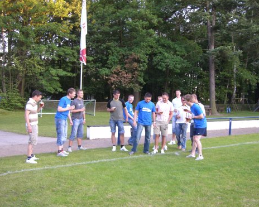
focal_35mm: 40
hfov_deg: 45.8
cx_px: 137
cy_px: 103
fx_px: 307
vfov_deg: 37.3
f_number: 2.7
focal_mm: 6.2
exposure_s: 1/60
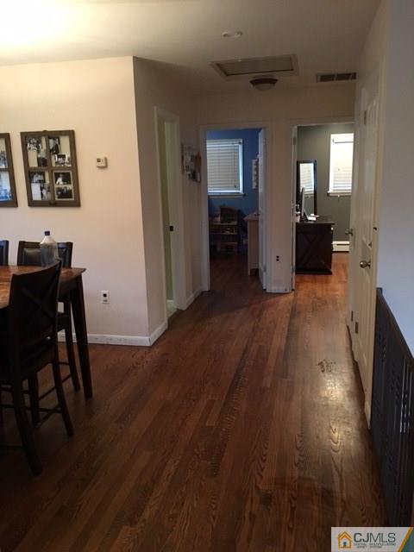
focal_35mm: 29
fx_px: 462
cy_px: 276
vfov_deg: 61.7
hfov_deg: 48.2
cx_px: 207
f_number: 2.2
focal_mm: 4.15
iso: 200
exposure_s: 1/15
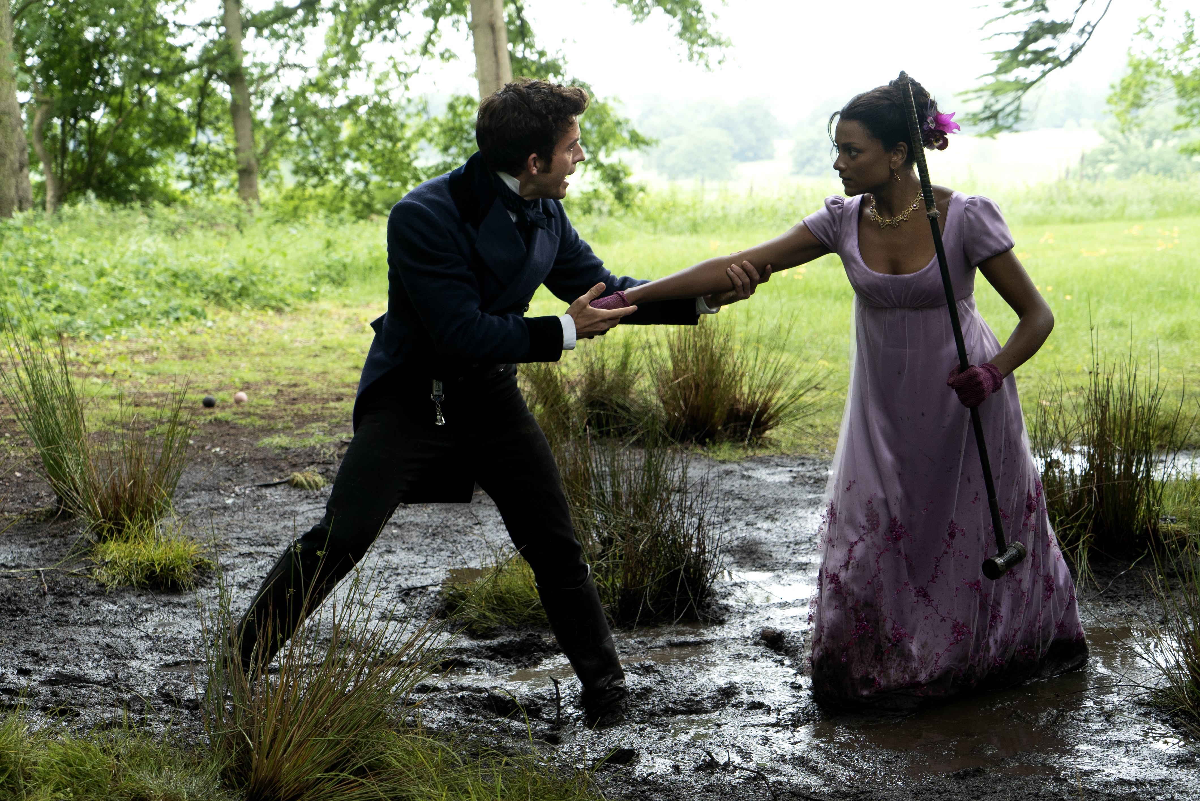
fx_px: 2068
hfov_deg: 32.4
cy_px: 400
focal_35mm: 62
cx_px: 600
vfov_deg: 21.9
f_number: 5.6
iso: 1000
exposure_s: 1/250
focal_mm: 62
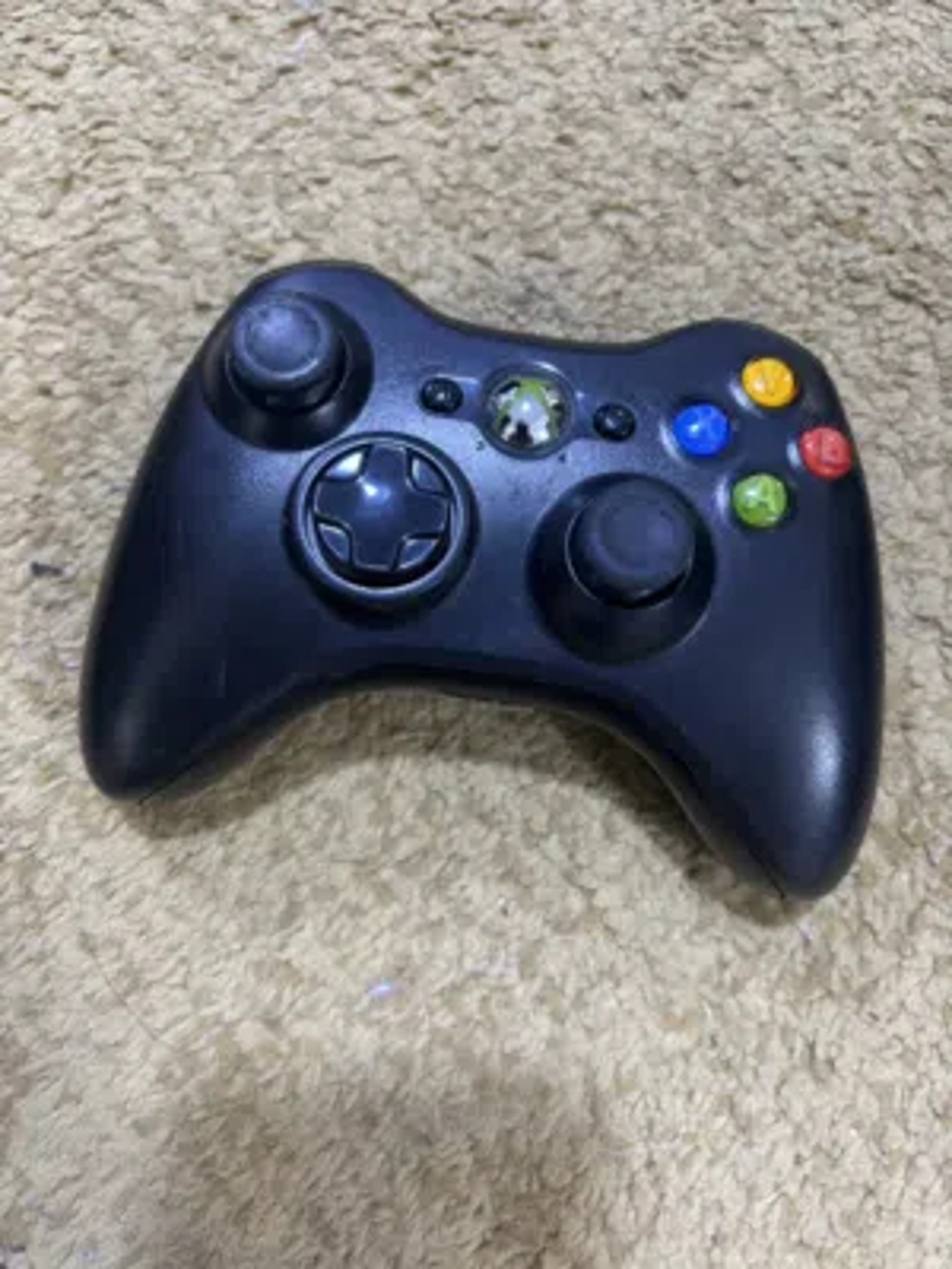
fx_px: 953
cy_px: 634
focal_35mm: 26
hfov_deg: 53.1
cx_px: 476
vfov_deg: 67.3
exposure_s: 1/33
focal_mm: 5.96
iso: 640
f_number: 1.6
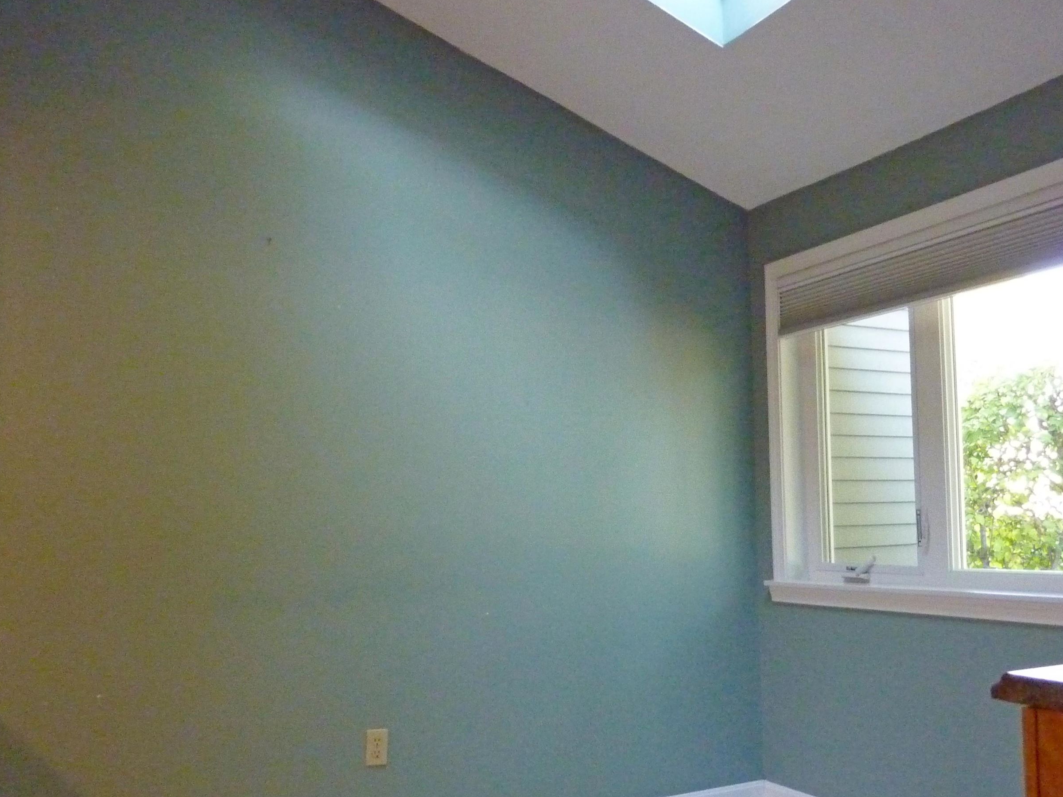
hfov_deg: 56.8
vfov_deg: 43.9
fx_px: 983
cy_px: 478
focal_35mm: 32
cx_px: 570
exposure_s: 1/50
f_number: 3.3
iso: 800
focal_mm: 4.1
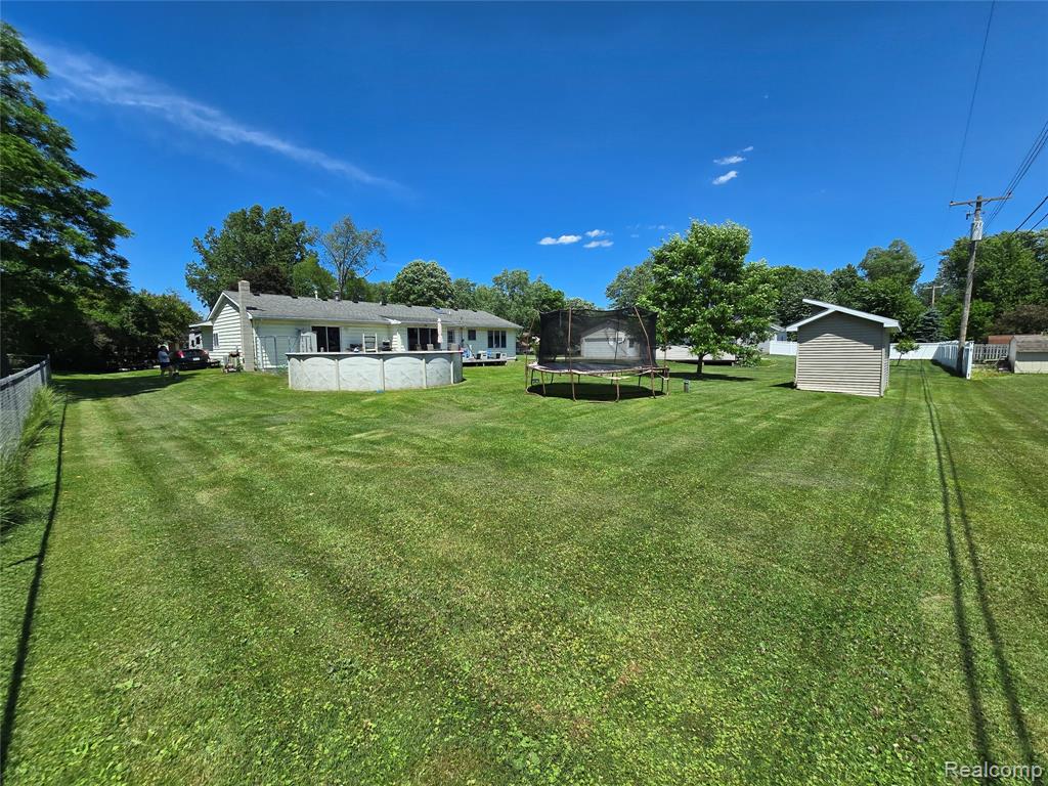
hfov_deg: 106.2
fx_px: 394
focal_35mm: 13
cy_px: 393
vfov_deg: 89.9
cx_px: 524
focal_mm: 2.2
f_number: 2.2
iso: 50
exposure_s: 1/2921
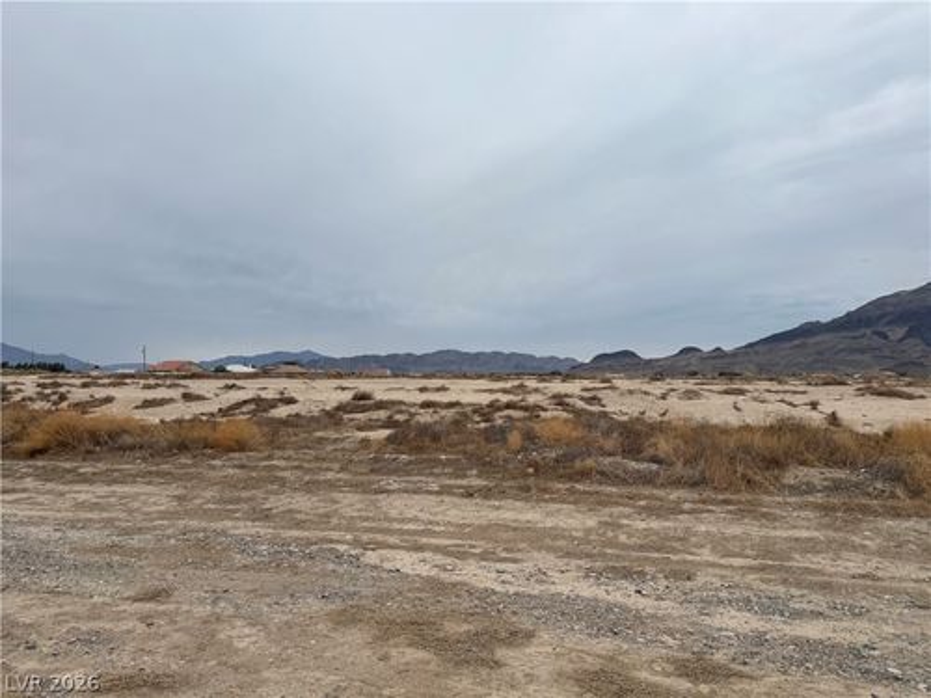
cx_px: 466
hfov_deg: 71.6
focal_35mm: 24
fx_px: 645
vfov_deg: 56.8
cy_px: 349
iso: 80
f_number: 1.78
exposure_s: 1/2252
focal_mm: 6.76
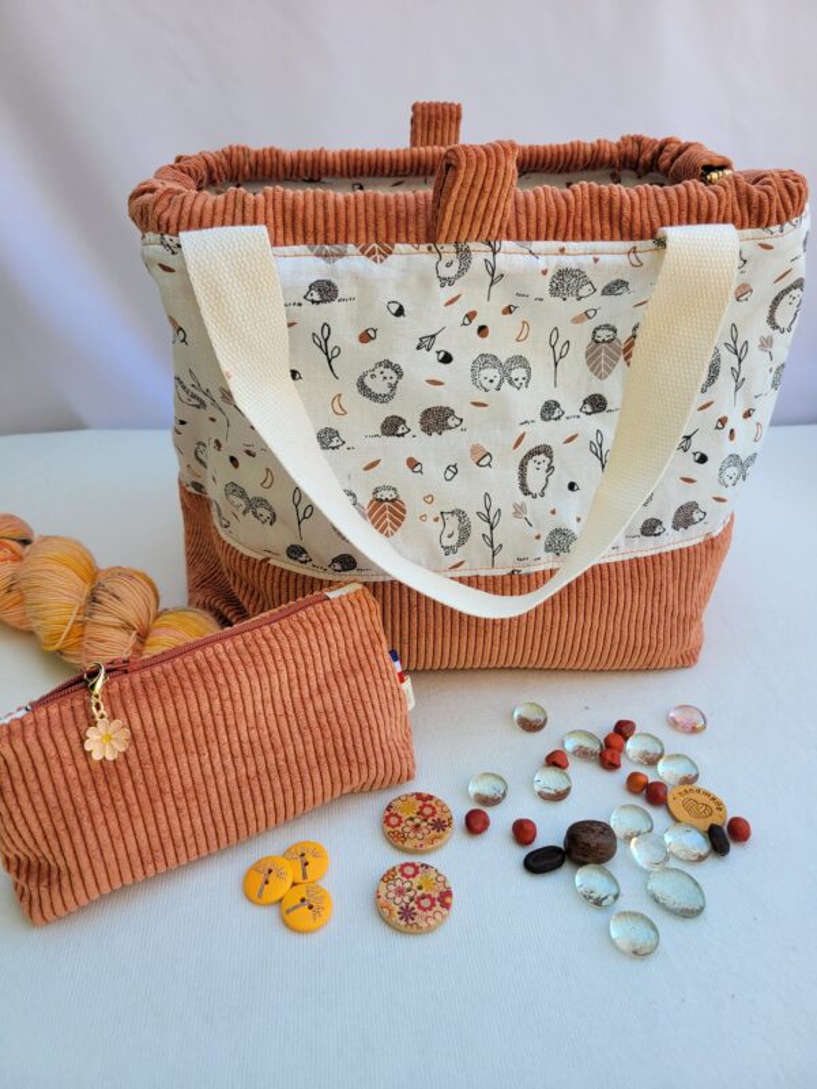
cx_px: 408
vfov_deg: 67.3
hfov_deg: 53.1
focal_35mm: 26
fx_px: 818
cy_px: 544
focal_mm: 5.4
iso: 40
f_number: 1.8
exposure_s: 1/283
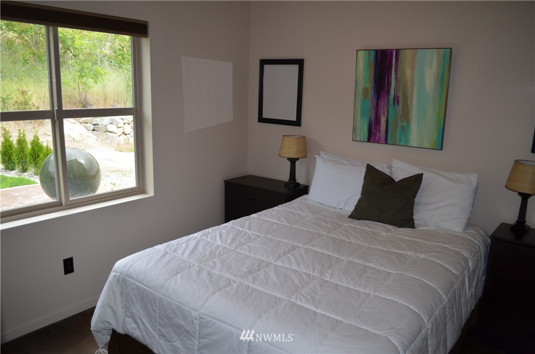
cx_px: 268
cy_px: 177
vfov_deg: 47.7
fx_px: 400
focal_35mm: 27
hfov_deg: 67.5
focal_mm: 18
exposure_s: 1/160
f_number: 3.5
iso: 200
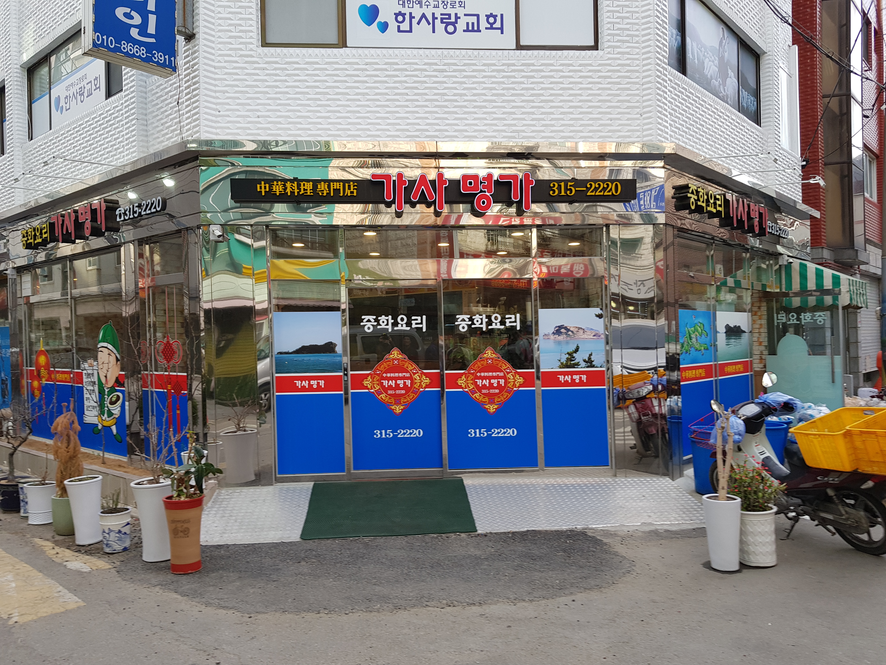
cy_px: 332
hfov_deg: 67.3
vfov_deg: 53.1
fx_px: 665
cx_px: 443
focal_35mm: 26
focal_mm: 4.2
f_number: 1.7
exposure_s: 1/256
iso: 40
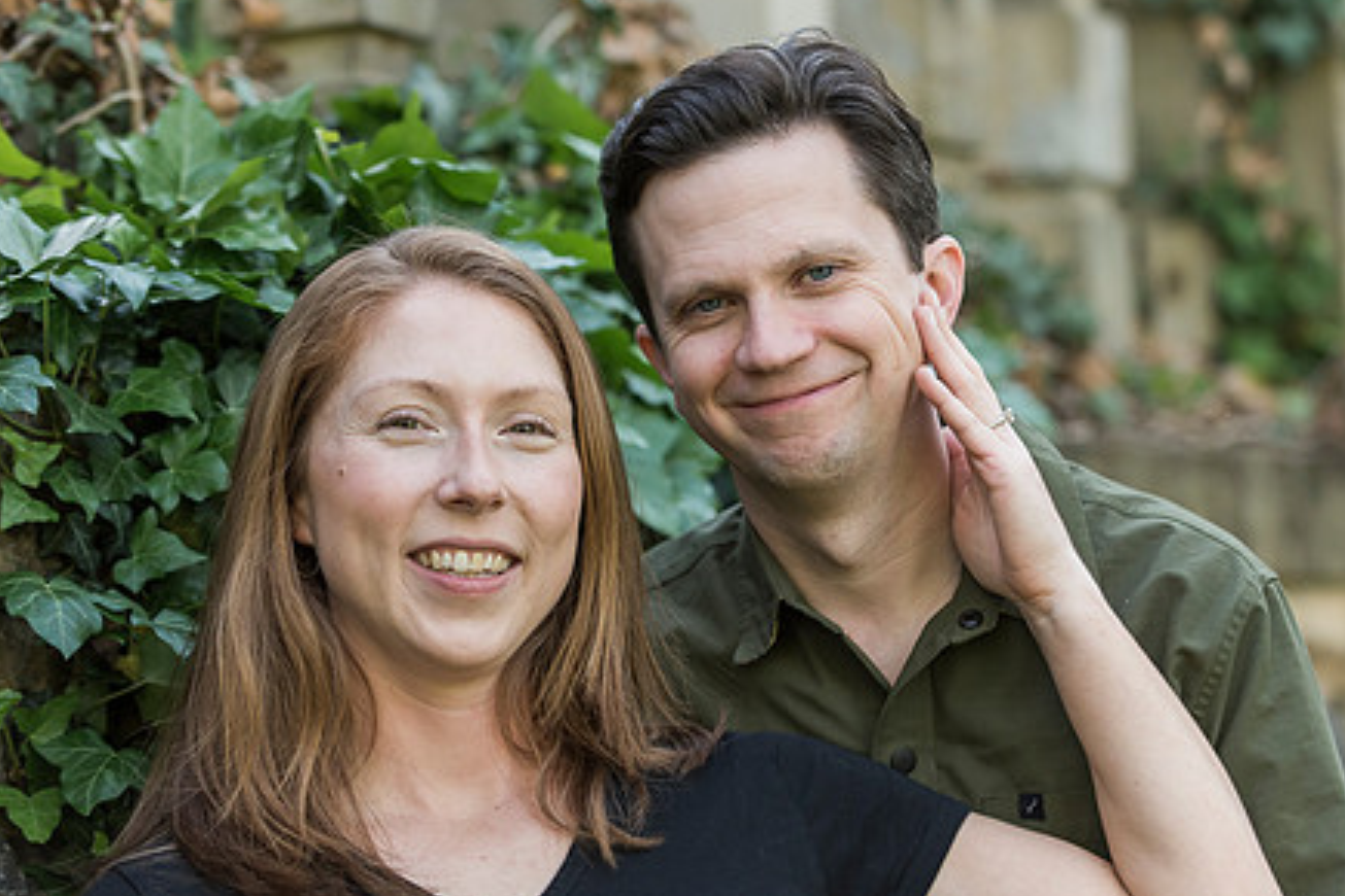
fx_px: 5081
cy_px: 453
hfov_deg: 15.1
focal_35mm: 136
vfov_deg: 10.1
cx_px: 696
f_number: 3.2
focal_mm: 102
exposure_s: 1/500
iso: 800
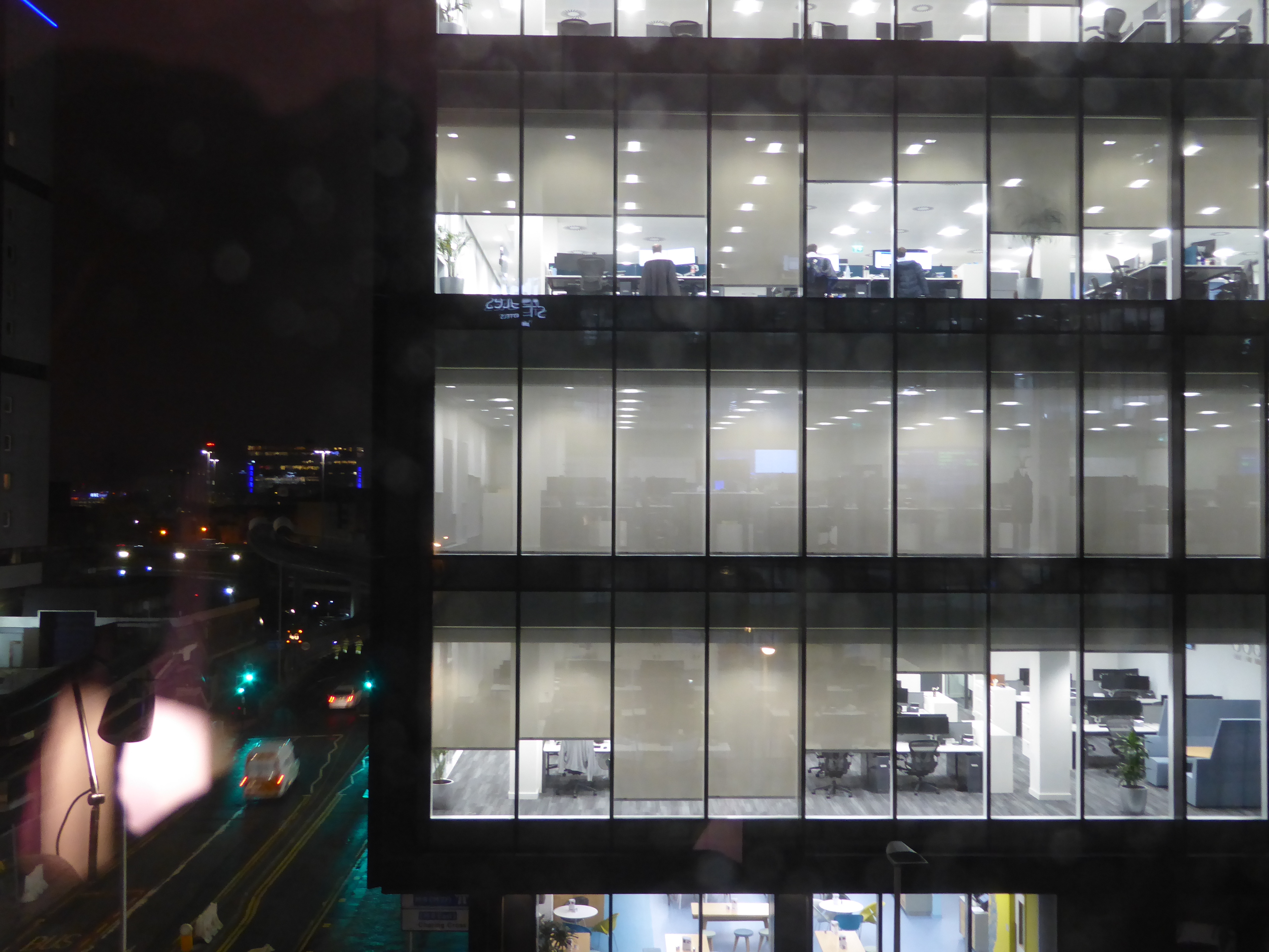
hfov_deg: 47.9
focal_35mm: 39
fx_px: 1430
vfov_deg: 36.8
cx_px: 634
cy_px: 476
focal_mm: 6.7
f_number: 3.7
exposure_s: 1/8
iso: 400
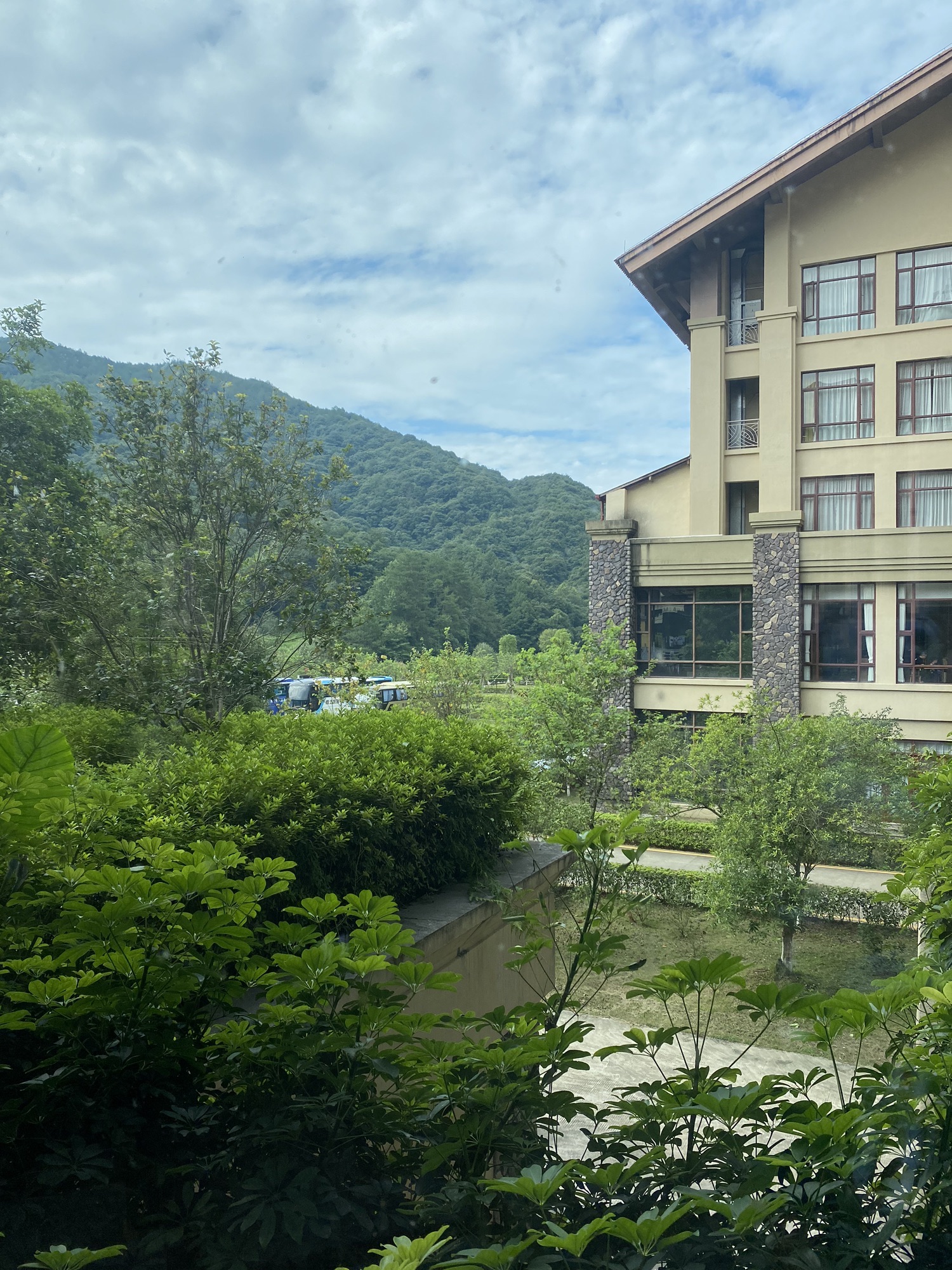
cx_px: 476
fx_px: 953
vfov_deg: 67.3
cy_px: 635
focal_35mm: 26
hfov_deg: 53.1
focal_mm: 4.25
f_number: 1.8
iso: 32
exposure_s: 1/1287
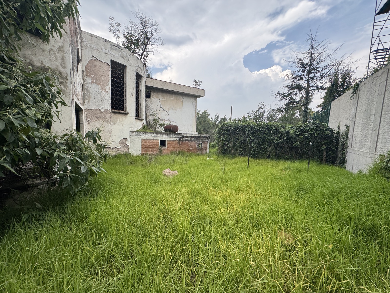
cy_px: 146
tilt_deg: -4.6
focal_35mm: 14
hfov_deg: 102.1
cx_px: 195
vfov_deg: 85.7
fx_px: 158
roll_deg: -0.2
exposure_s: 1/587
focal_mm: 2.22
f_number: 2.2
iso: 40
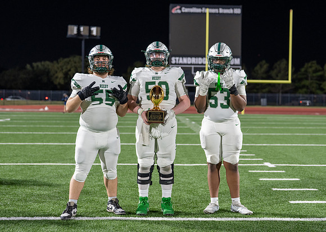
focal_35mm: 60
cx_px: 170
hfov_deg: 32.6
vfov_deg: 23.6
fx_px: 558
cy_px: 114
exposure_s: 1/500
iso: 1000
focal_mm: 50
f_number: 2
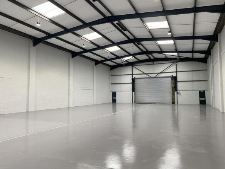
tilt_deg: +4.5
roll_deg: +1.0
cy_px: 84
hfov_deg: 67.3
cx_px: 112
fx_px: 169
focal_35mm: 26
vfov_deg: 53.0
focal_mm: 4.25
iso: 50
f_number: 1.8
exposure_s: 1/121
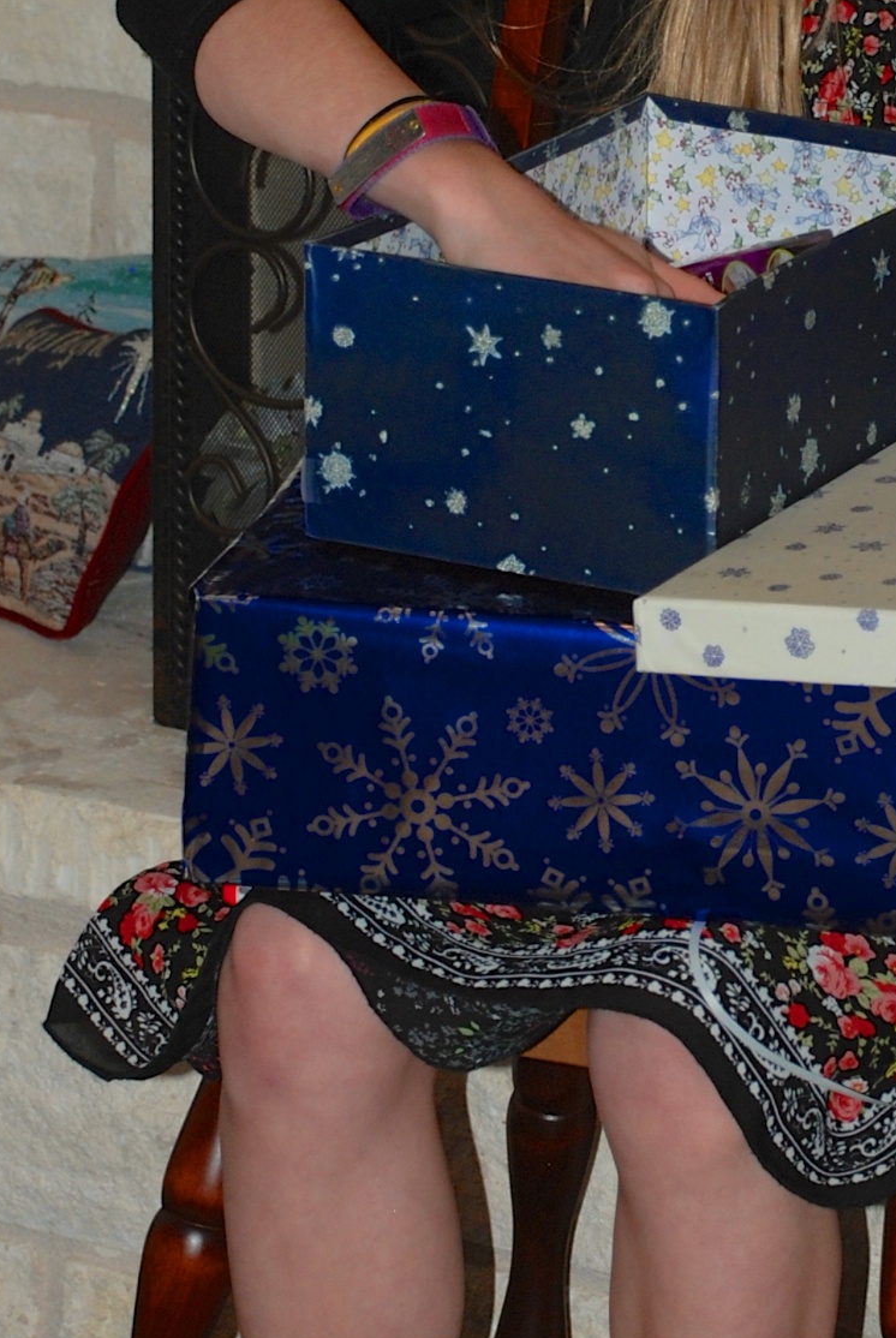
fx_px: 7517
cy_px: 474
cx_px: 775
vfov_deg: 10.2
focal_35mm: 202
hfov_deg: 6.8
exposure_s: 1/60
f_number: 5
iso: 200
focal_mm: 50
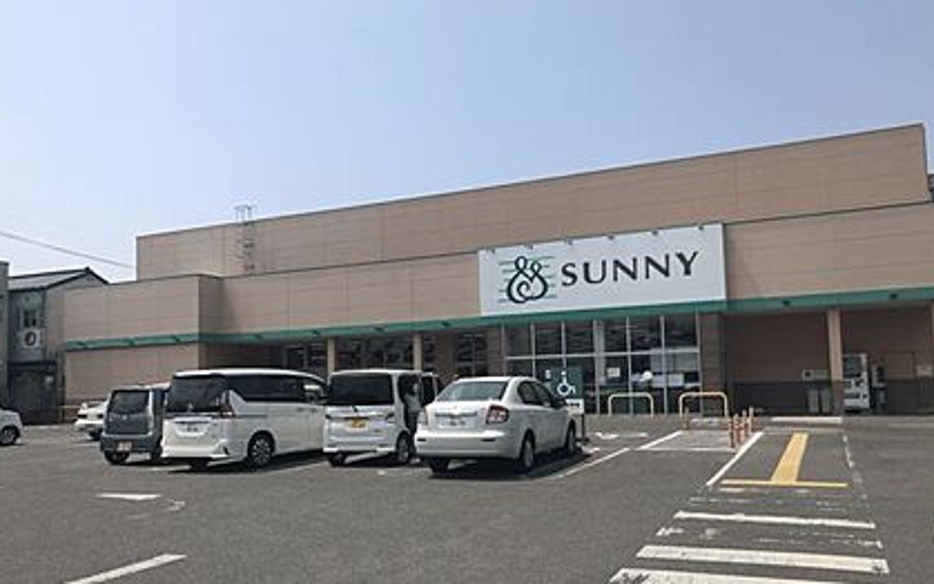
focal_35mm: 30
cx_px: 468
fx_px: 764
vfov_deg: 41.8
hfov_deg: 62.9
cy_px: 332
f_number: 1.8
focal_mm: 3.99
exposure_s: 1/3205
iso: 25
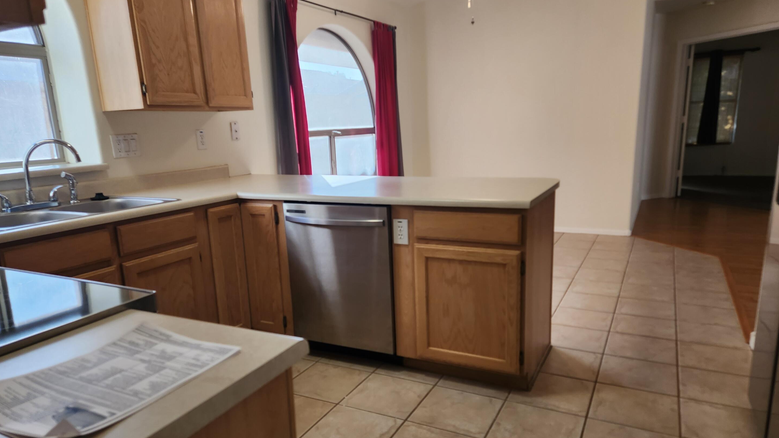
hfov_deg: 71.9
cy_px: 253
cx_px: 394
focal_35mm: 26
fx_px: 537
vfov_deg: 44.2
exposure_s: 1/180
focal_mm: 5.4
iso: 125
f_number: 1.8
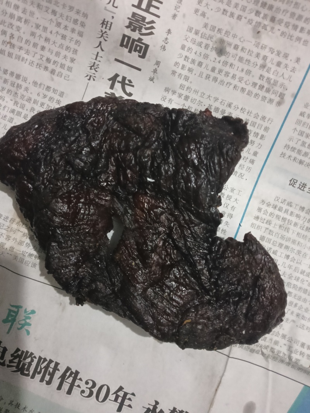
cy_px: 206
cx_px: 155
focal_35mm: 27
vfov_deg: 65.3
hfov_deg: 51.3
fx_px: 322
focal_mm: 3.61
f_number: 1.8
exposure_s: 1/25
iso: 1600
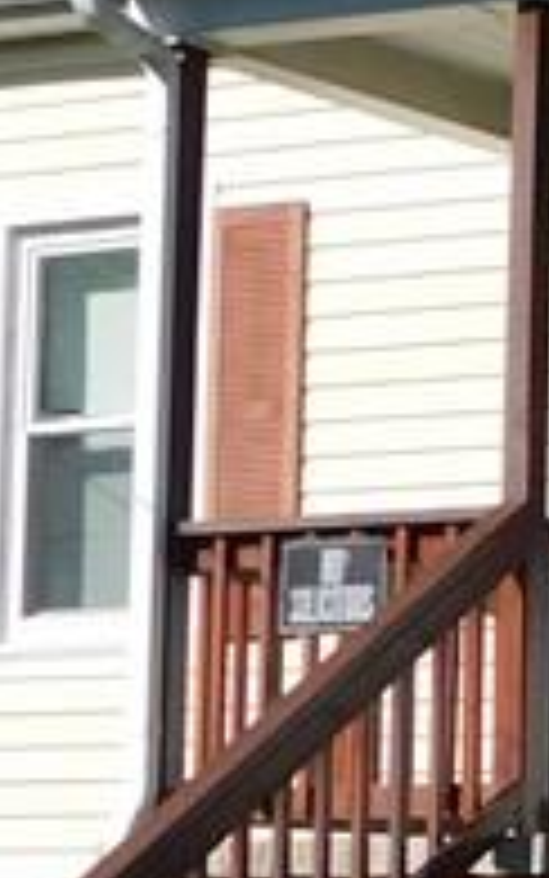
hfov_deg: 7.1
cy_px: 698
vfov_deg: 12.5
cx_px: 1575
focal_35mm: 167
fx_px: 3995
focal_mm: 5.3
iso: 125
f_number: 6.4
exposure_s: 1/400
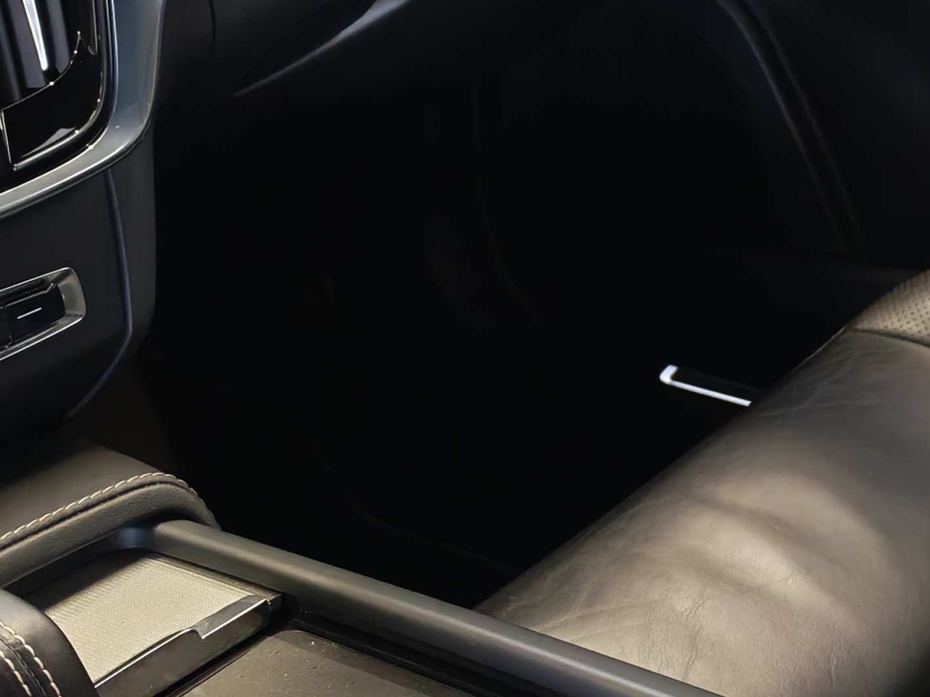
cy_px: 265
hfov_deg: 22.8
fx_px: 2311
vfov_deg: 17.1
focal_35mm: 86
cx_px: 492
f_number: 1.9
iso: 1137
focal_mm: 6.12
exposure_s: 1/50
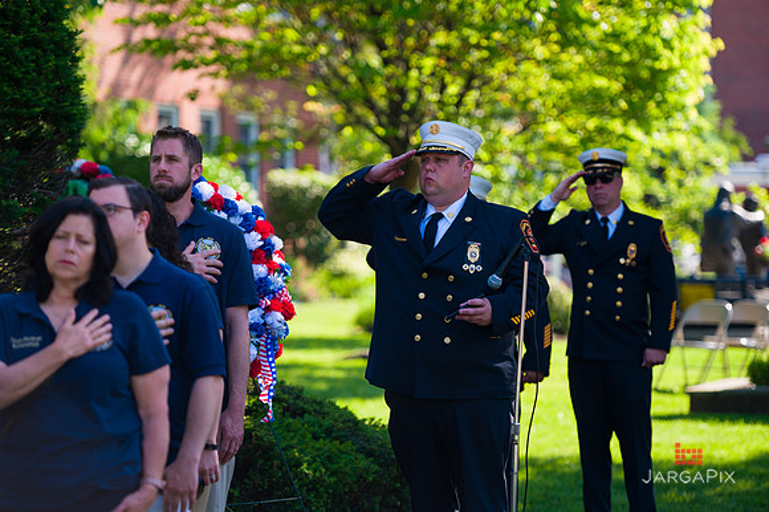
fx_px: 2989
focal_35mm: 140
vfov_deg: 9.8
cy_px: 256
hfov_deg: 14.7
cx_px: 384
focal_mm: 140
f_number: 3.2
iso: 200
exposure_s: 1/1000
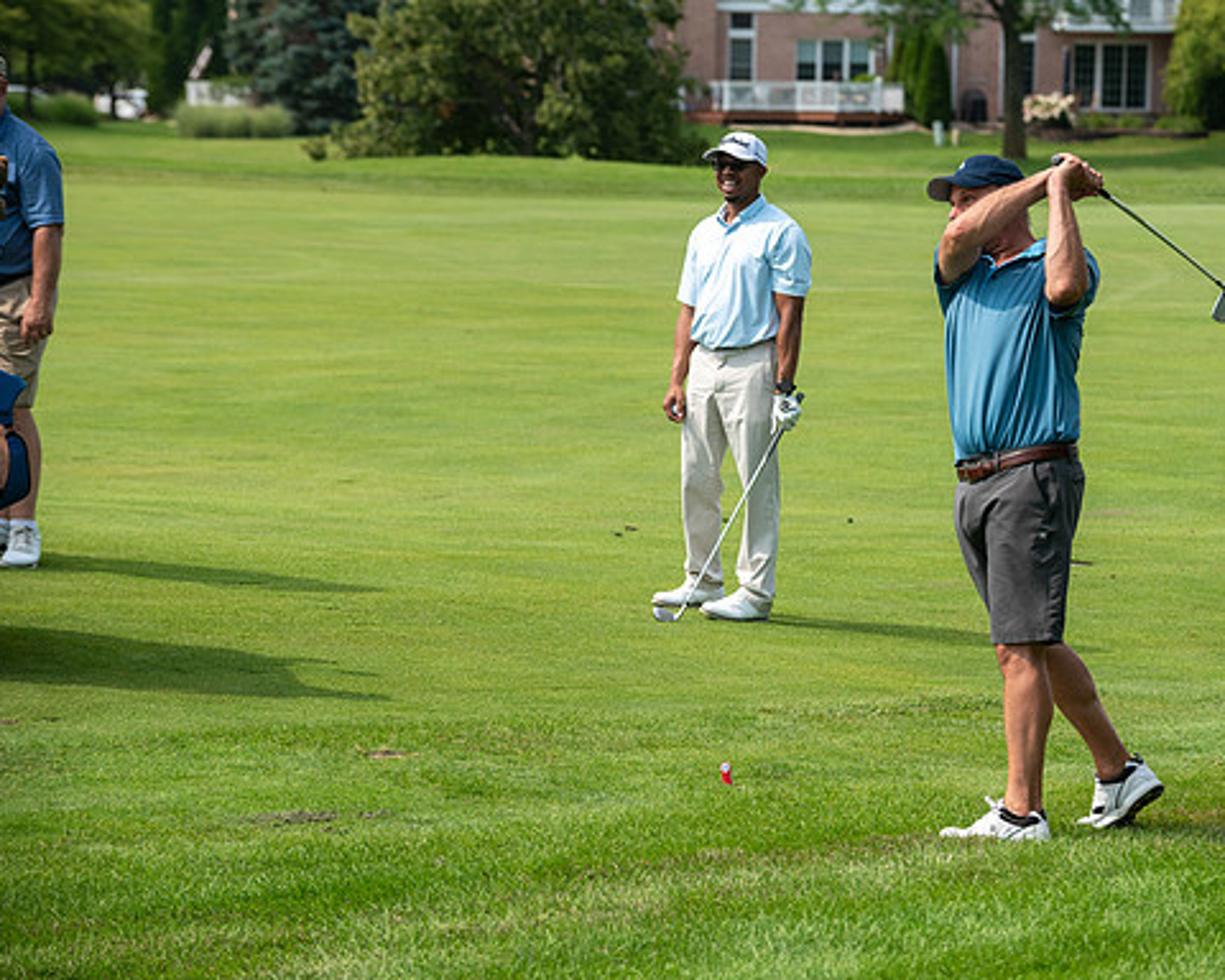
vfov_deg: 9.7
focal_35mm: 159
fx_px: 5765
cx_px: 730
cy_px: 490
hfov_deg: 12.1
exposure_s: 1/1600
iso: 250
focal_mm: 140
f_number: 5
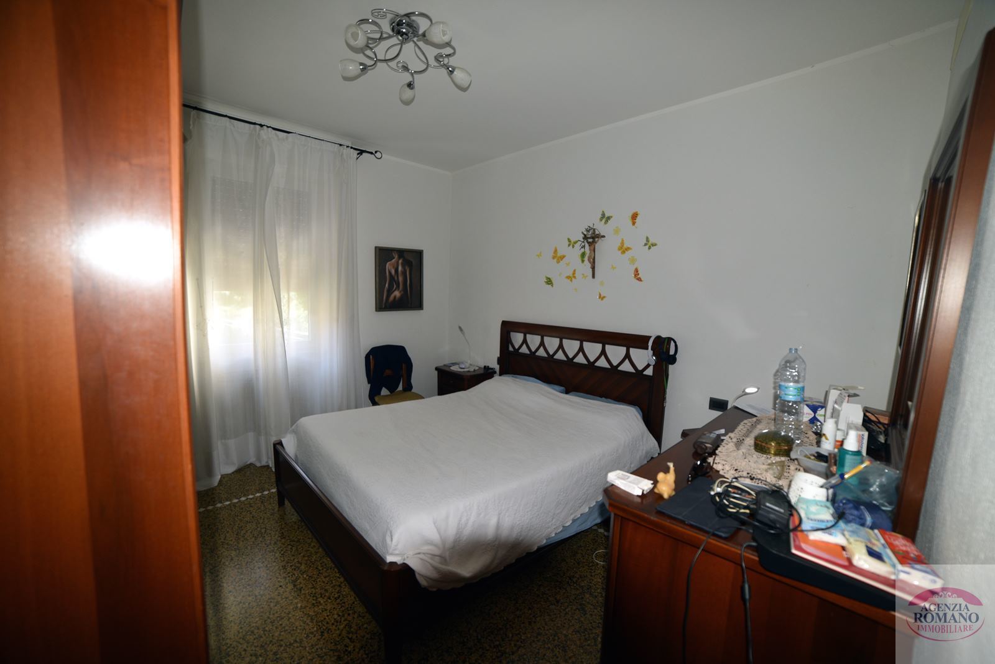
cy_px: 332
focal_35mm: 14
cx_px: 498
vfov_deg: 81.3
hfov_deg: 104.2
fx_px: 387
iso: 400
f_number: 4
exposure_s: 1/60
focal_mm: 14
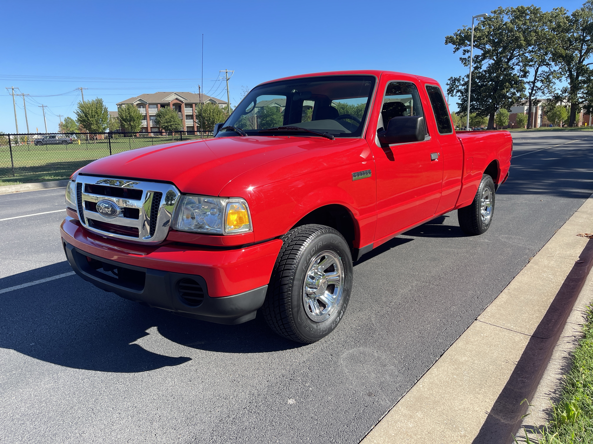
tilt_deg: -10.2
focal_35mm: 25
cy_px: 222
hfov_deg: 69.4
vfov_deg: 54.9
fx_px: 428
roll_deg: +1.3
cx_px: 296
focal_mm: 5.1
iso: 32
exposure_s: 1/1057
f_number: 1.6
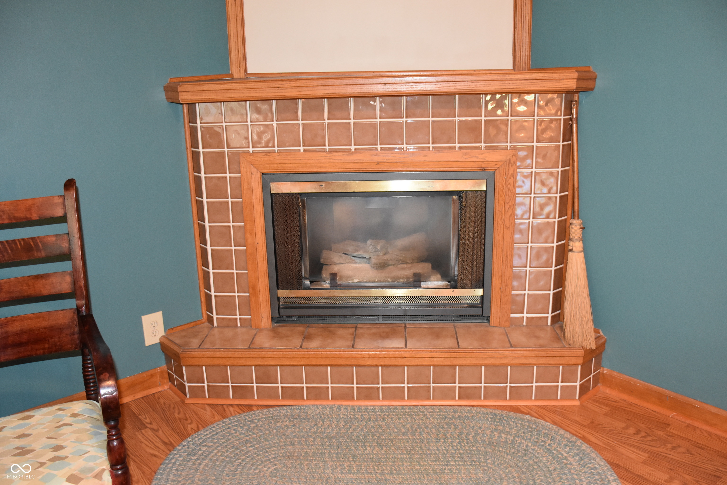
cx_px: 364
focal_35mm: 30
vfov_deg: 43.6
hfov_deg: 61.9
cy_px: 242
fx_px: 606
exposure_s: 1/60
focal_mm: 20
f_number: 3.5
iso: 2200
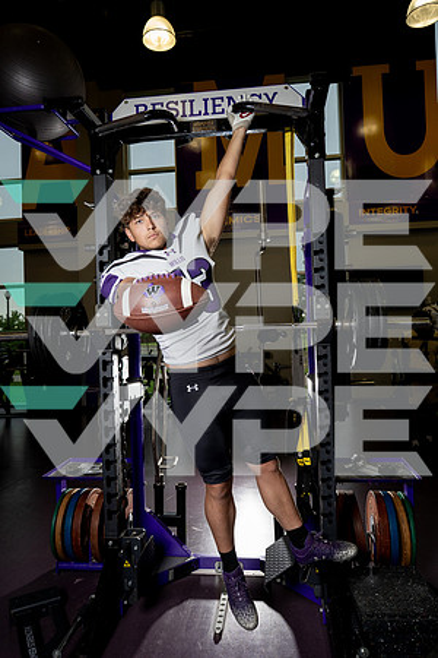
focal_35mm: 25
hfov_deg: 51.3
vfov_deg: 71.5
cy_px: 329
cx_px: 219
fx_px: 456
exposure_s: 1/250
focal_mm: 25
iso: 640
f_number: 5.6
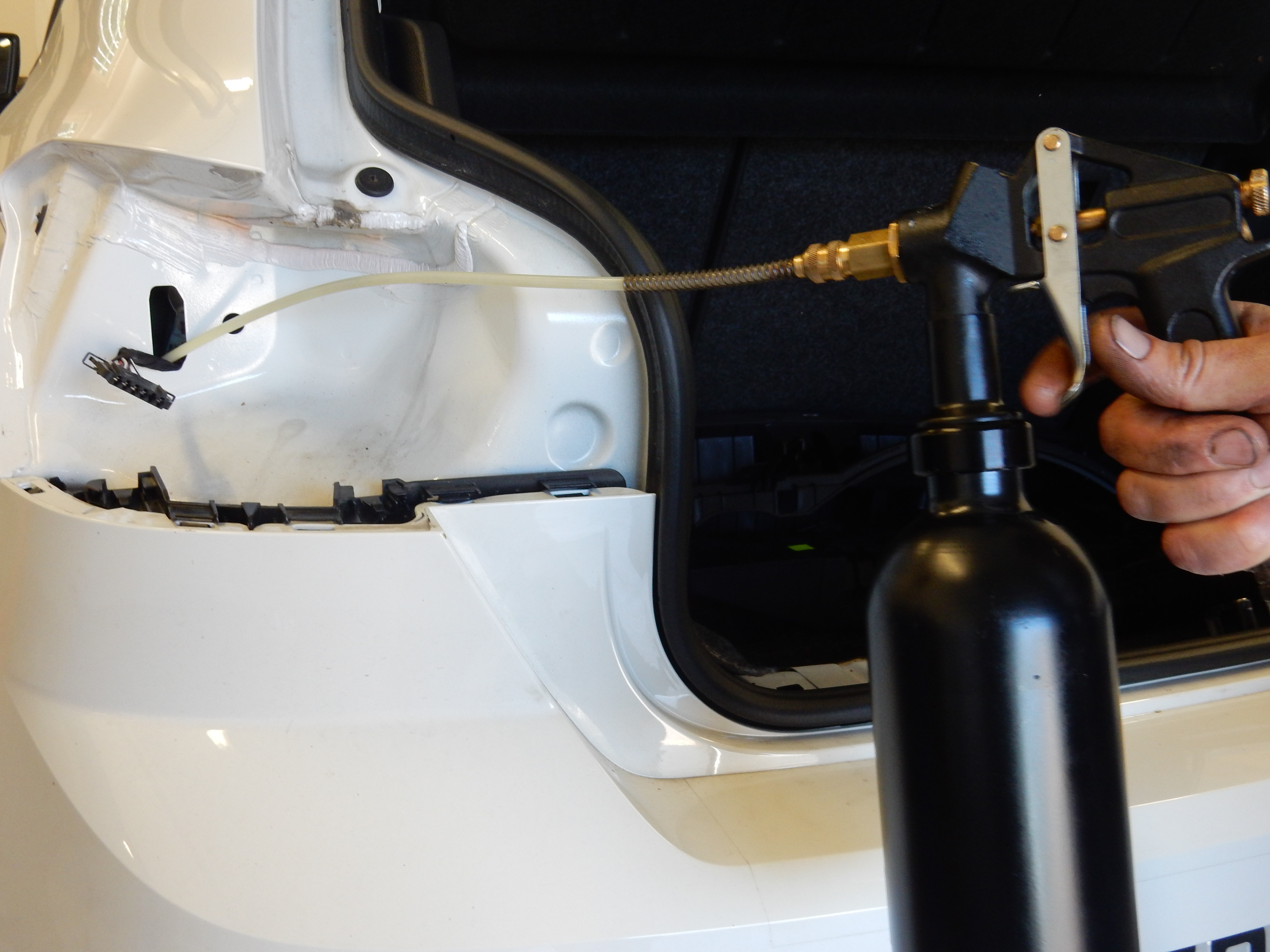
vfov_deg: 39.7
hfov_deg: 51.4
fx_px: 1321
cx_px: 635
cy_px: 476
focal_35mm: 36
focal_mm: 6.4
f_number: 4
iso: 220
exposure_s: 1/30
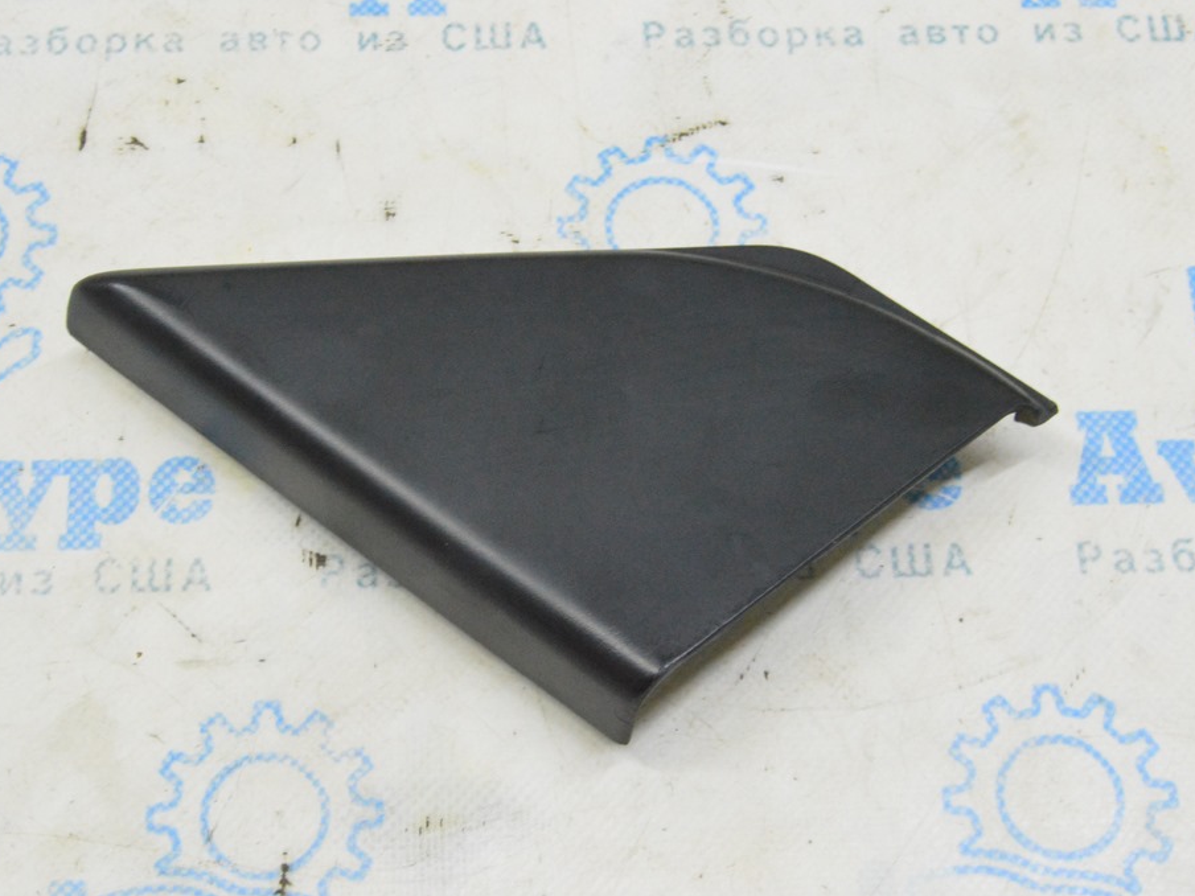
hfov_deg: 31.2
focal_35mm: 62
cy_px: 449
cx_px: 533
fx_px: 2140
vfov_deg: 23.7
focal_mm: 38
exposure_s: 1/15
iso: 6400
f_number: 20
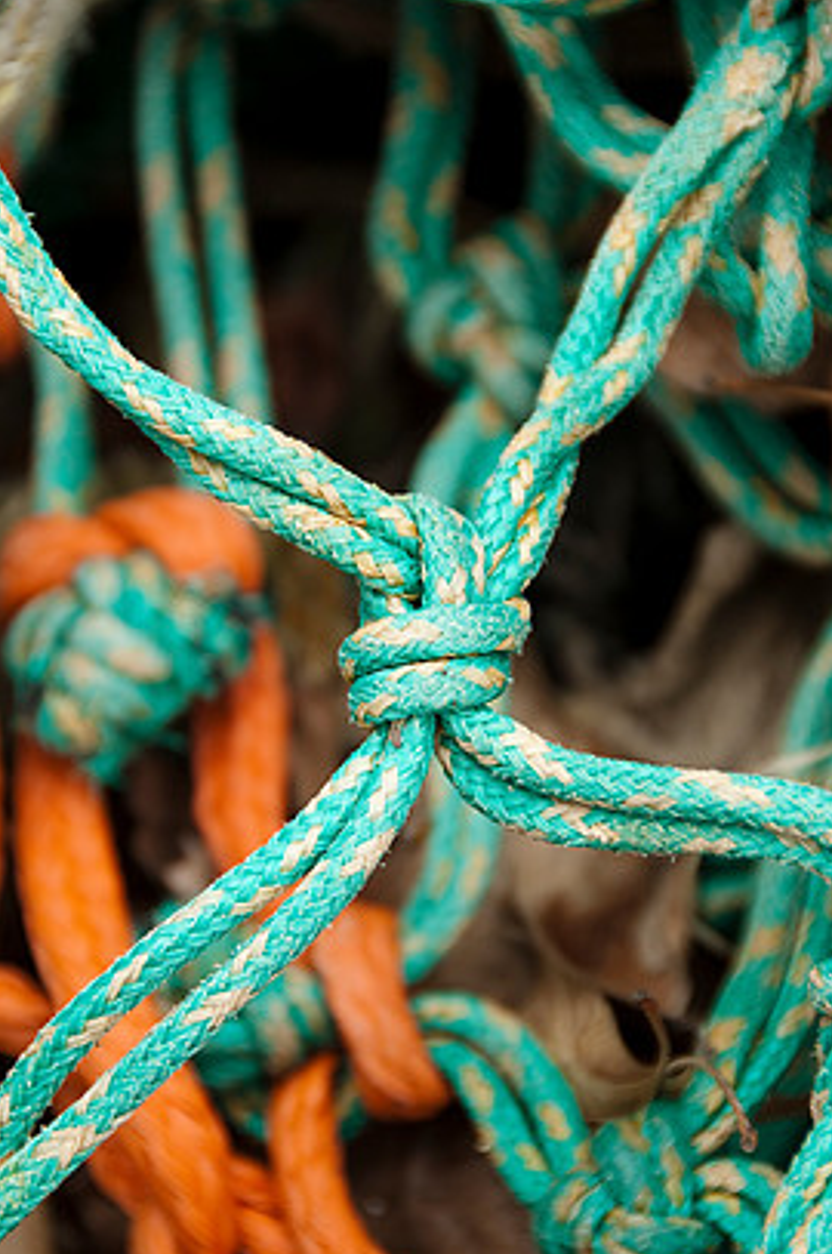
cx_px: 408
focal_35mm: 282
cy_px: 607
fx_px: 9809
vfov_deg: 7.3
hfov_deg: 4.9
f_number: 5.6
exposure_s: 1/200
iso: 100
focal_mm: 170
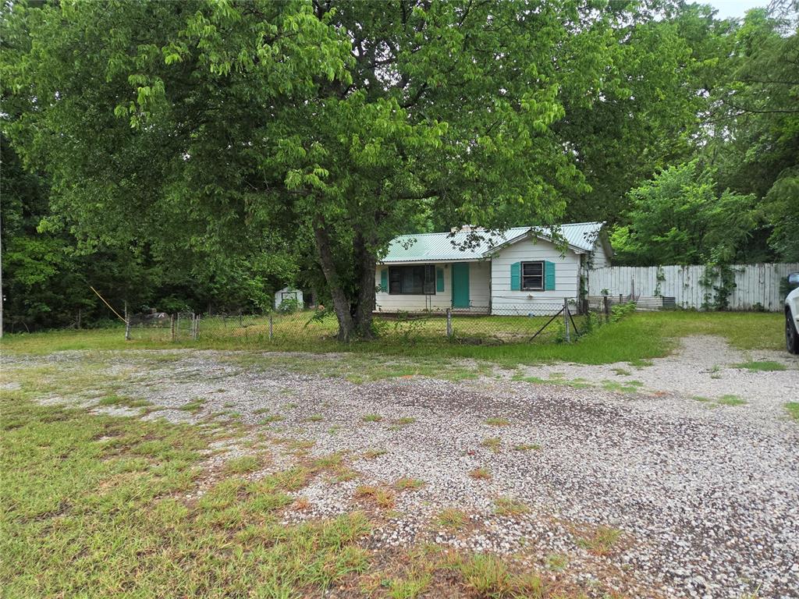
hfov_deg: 73.9
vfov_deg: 58.9
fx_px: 531
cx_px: 400
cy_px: 300
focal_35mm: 23
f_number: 1.8
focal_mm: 5.4
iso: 160
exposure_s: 1/120
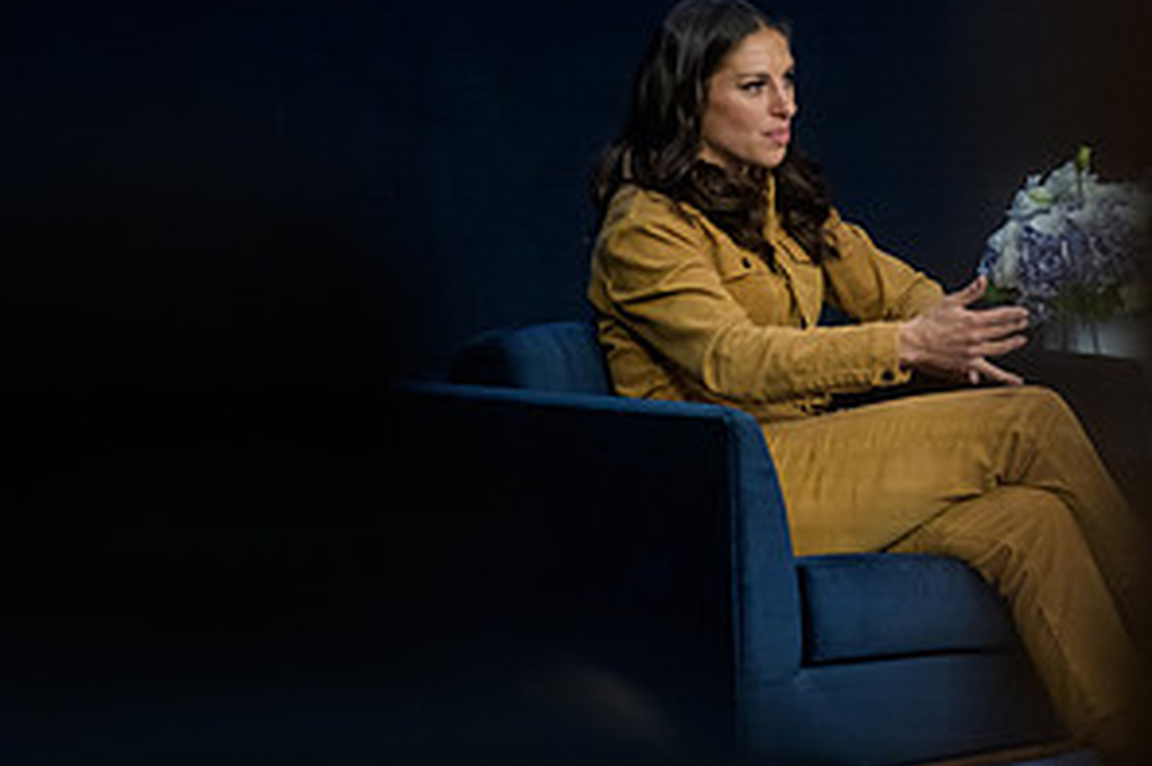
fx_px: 12537
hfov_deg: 5.3
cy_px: 235
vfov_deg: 3.5
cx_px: 771
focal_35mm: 392
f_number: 3.2
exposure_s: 1/250
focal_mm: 200
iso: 1600
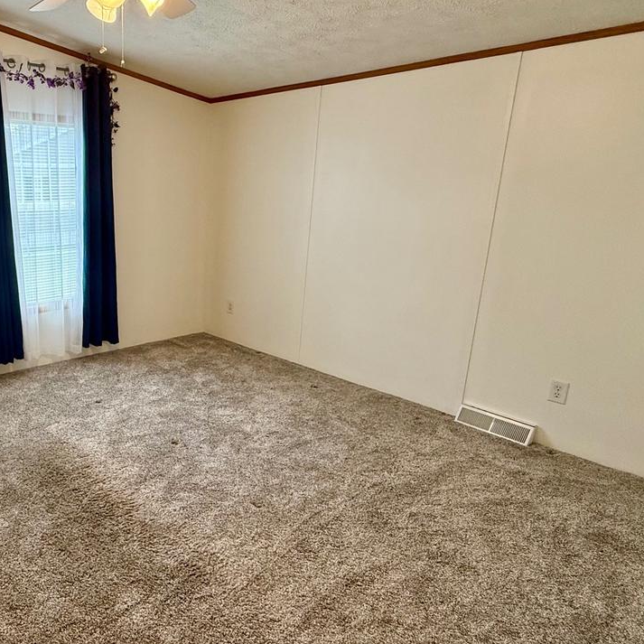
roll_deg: +0.3
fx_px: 526
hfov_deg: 58.7
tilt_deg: -14.0
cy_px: 327
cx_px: 141
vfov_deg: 62.9
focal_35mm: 25
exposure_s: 1/120
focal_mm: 2.22
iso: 160
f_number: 2.2
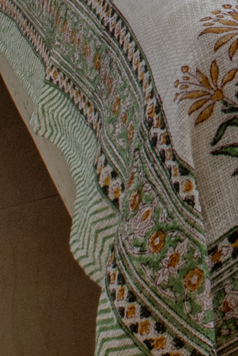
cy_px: -420
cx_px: 783
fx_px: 1239
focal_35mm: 125
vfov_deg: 13.4
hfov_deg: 8.5
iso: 320
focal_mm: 18
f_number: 18
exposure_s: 1/2.5
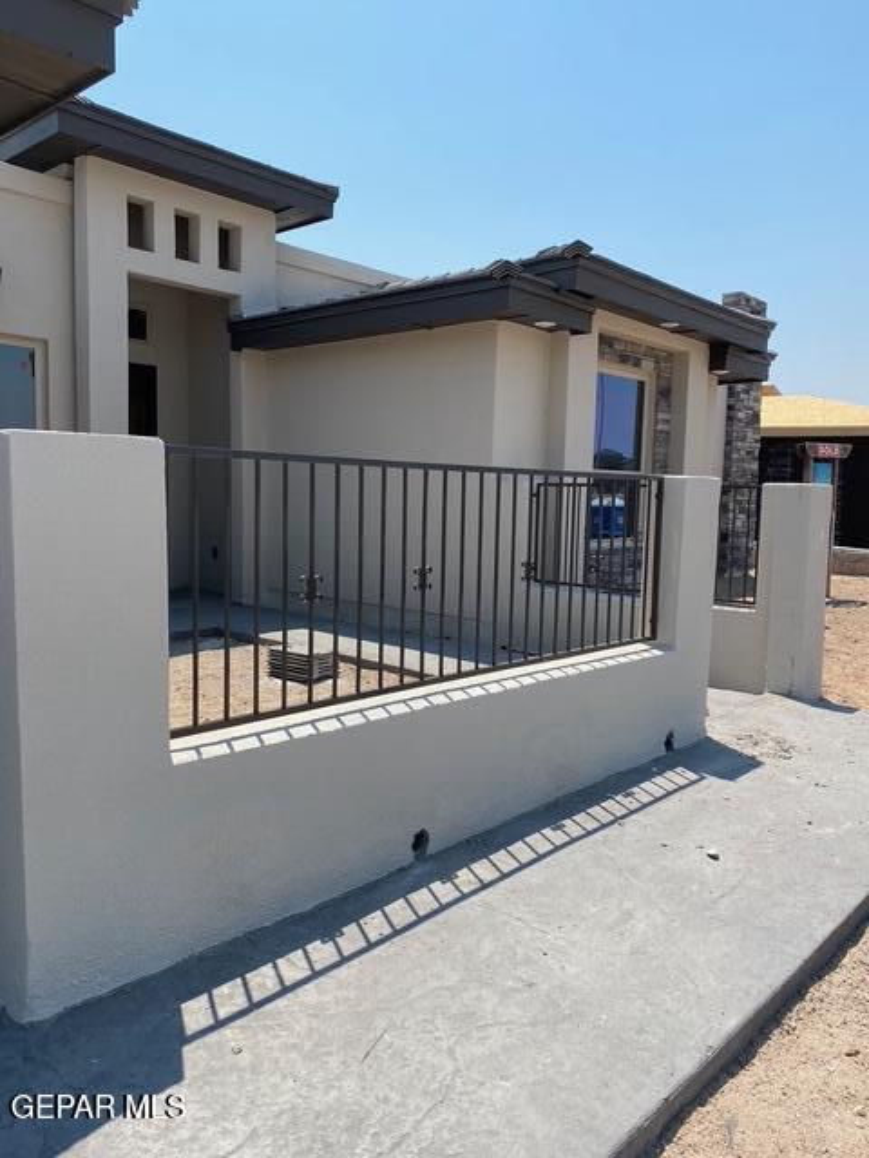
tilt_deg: -5.8
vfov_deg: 67.3
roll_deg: -1.8
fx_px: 870
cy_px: 579
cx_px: 434
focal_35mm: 26
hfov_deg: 53.1
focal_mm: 4.25
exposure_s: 1/3846
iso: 32
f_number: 1.8
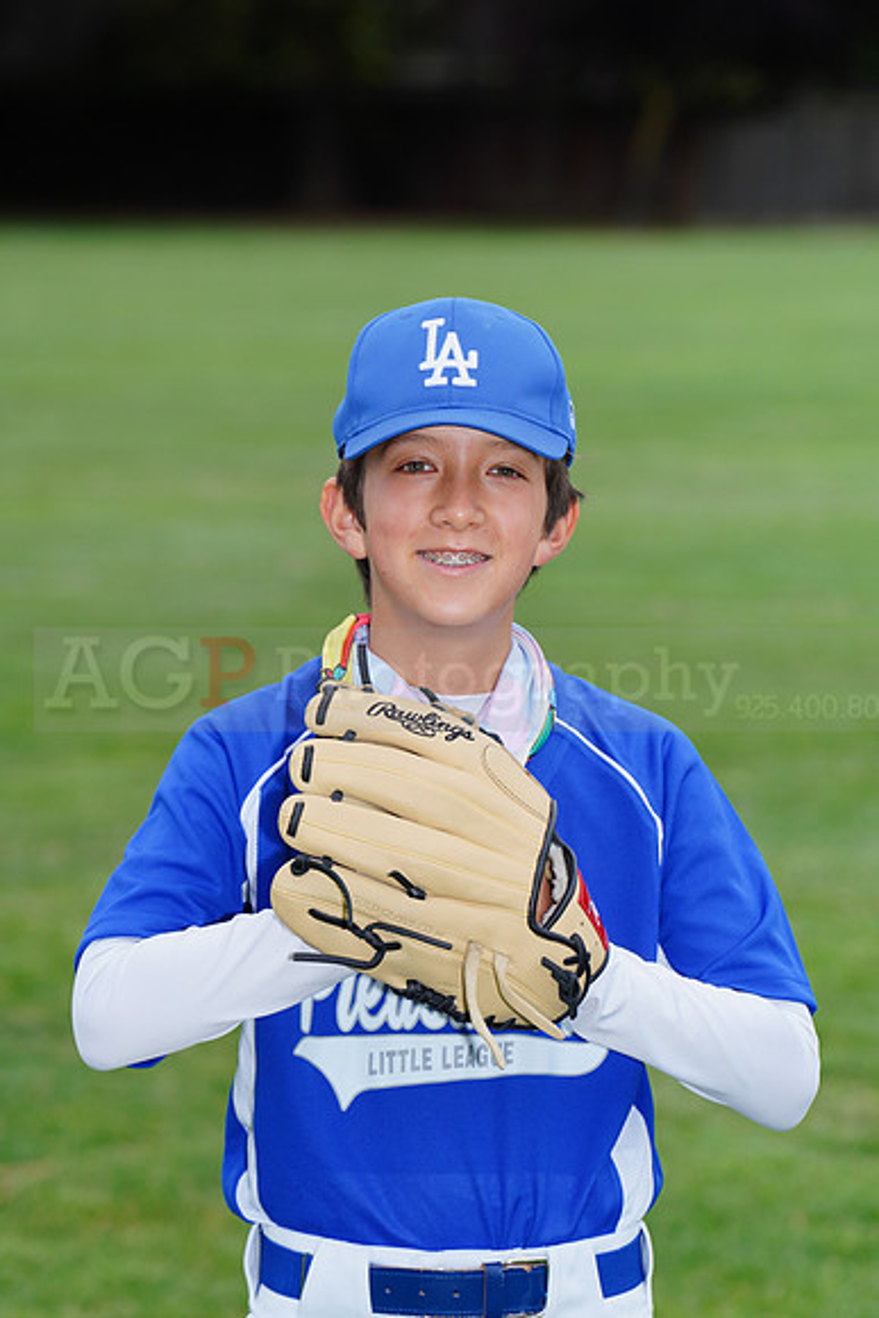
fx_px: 7320
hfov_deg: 6.9
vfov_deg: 10.3
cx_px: 440
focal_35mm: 200
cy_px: 659
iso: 200
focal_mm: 200
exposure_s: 1/200
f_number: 8
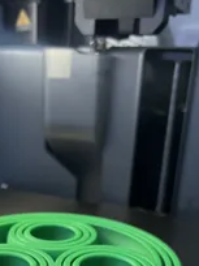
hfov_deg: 28.2
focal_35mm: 51
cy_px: 243
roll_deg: -1.9
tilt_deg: -24.2
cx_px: 56
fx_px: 391
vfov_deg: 35.2
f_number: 1.5
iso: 640
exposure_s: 1/40
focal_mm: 5.7
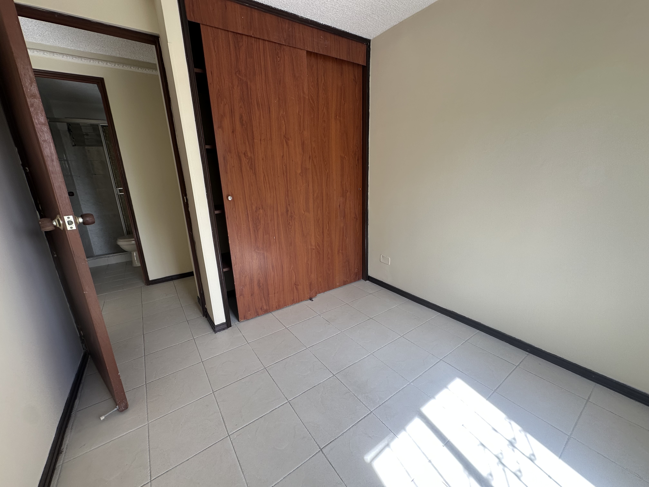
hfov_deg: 102.1
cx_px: 324
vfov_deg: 85.7
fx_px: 262
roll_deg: +1.8
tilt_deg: -15.1
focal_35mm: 14
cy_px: 244
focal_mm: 2.22
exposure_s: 1/99
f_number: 2.2
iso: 40
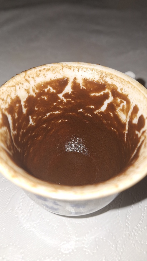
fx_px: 180
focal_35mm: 26
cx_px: 81
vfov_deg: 71.9
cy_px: 126
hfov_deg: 44.3
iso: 25
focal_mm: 5.54
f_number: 1.8
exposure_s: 1/17
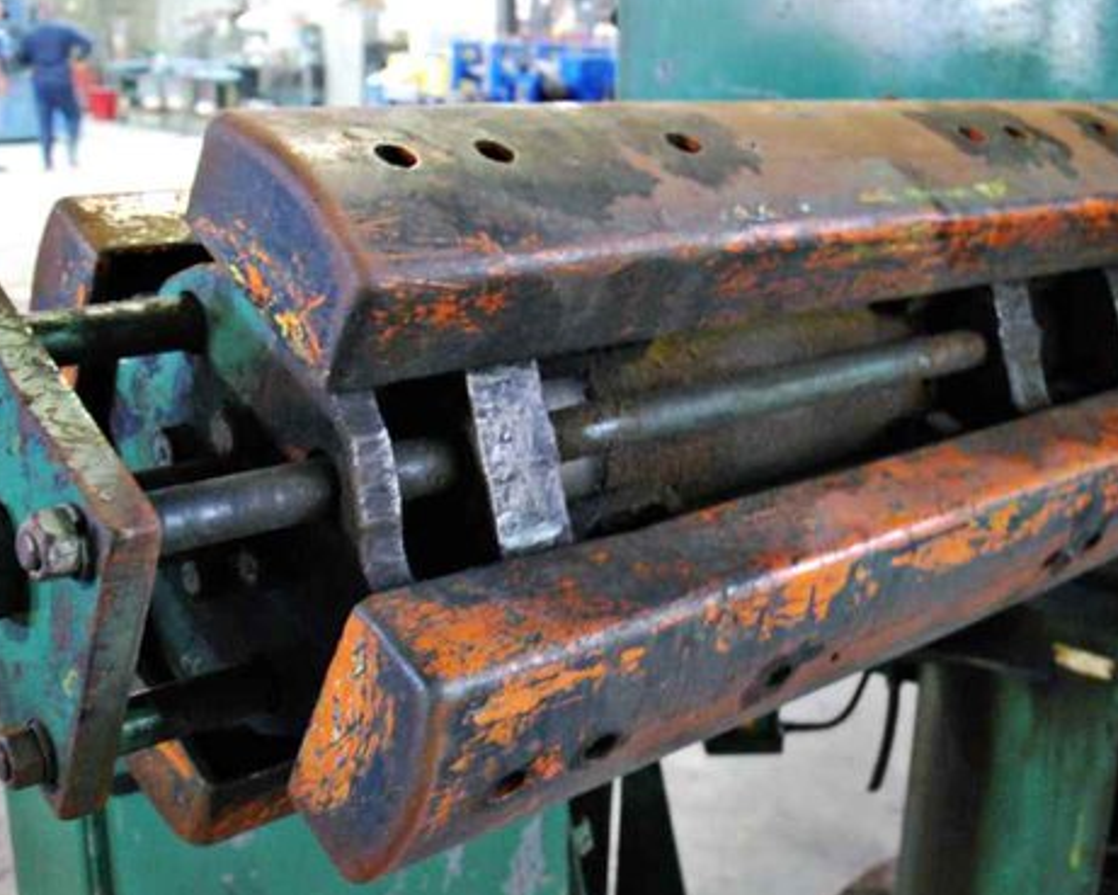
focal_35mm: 44
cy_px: 435
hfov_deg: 41.9
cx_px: 621
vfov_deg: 34.2
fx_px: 1456
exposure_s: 1/8
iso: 1600
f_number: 3.5
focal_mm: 18
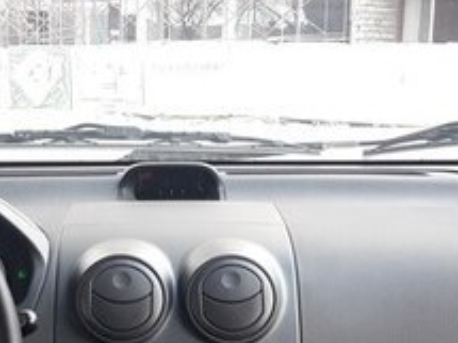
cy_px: 393
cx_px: 151
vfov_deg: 16.5
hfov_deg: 22.7
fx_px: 1137
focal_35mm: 86
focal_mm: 3.7
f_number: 1.9
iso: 80
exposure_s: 1/100
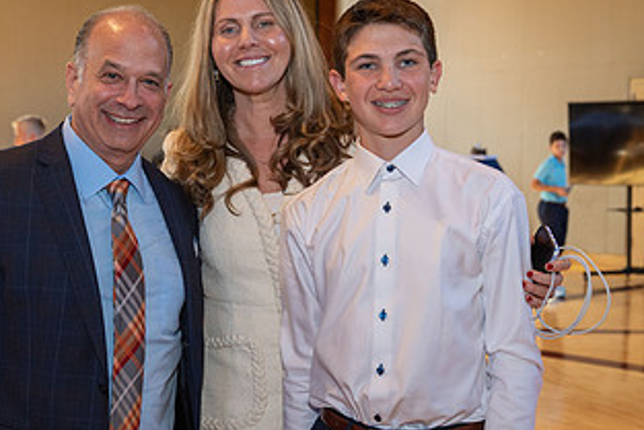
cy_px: 240
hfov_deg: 31.8
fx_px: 1127
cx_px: 276
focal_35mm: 63
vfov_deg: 21.6
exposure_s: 1/160
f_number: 3.5
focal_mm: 34
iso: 1000
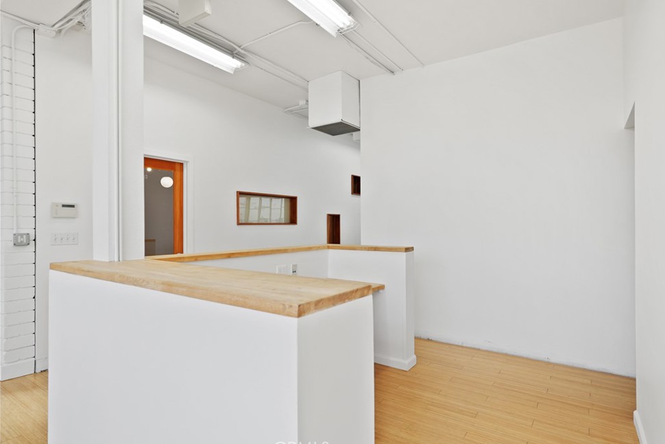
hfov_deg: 85.3
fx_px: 361
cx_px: 350
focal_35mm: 20
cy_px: 223
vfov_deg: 63.2
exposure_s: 1/15
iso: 100
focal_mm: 18.5
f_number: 4
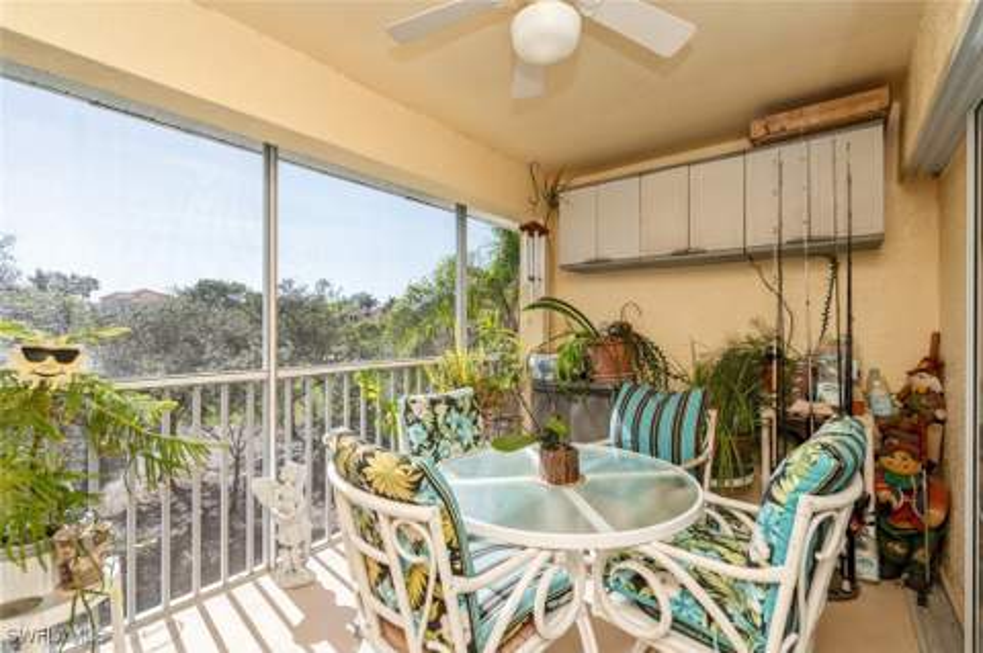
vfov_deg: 73.6
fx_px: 436
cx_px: 492
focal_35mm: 16
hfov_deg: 96.8
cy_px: 326
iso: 200
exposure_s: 1/250
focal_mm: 16
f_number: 8
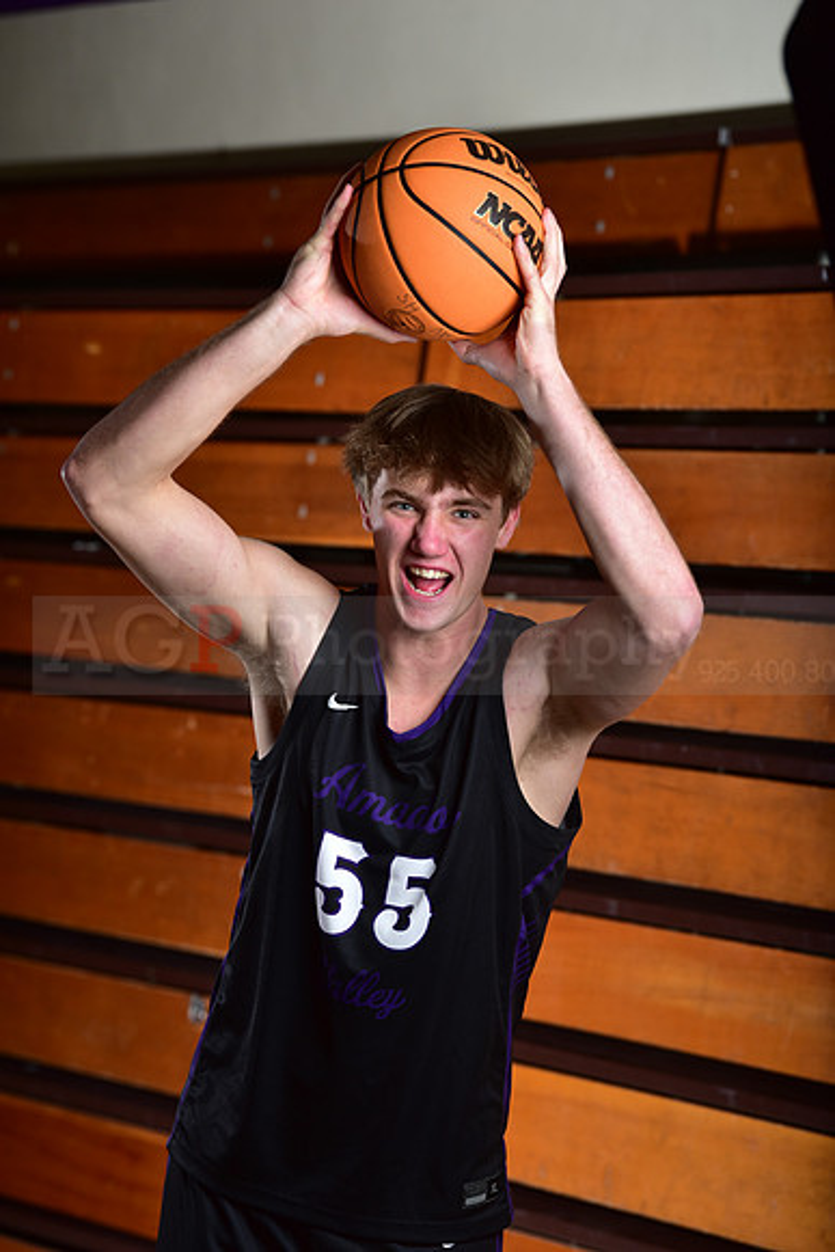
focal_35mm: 160
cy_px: 626
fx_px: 5563
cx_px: 418
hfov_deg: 8.6
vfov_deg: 12.8
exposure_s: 1/250
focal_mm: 160
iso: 250
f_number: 5
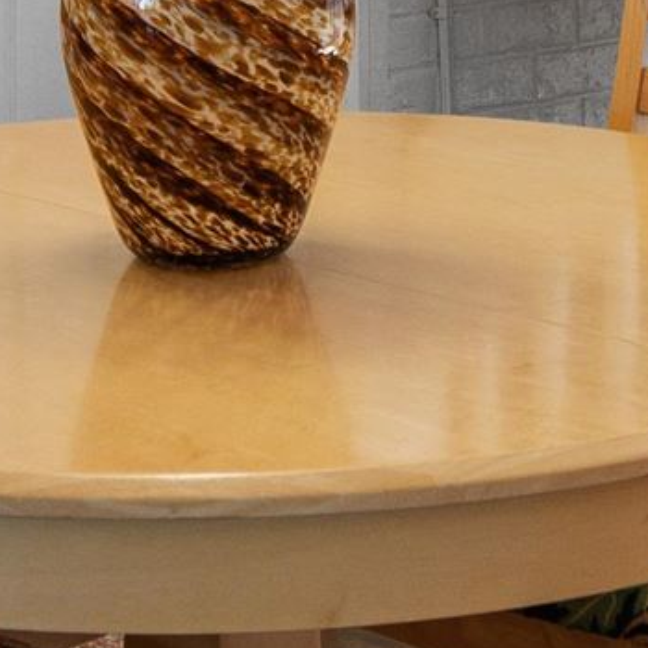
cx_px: 261
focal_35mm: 112
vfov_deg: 14.5
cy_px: -337
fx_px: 2372
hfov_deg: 15.5
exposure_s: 1/10
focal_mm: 10
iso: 100
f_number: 4.5
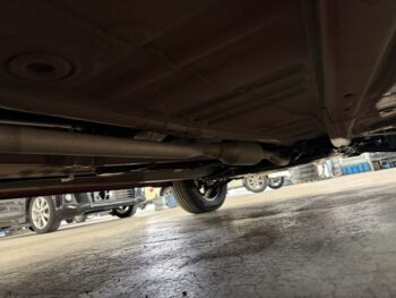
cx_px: 198
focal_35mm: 26
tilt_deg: +9.7
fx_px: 298
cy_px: 149
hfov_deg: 67.3
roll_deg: +9.8
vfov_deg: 53.1
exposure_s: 1/33
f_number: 1.6
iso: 500
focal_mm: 5.96
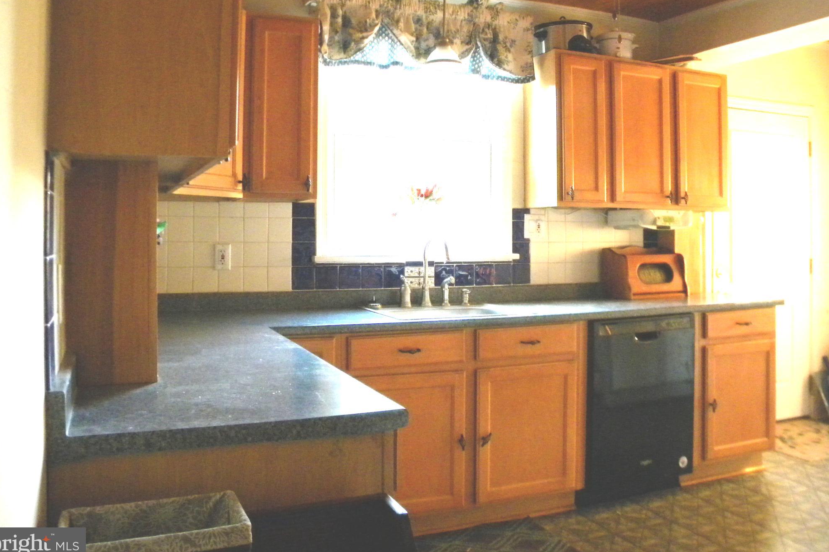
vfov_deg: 43.5
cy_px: 242
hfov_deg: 61.9
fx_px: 691
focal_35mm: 30
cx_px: 409
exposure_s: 1/19.7
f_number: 3.5
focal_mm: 5
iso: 400
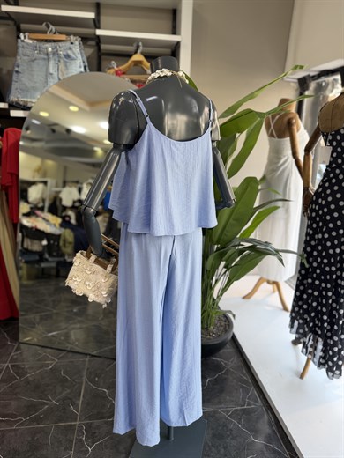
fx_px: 318
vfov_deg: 71.6
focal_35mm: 24
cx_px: 172
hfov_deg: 56.8
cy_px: 229
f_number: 1.78
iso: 50
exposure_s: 1/100
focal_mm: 6.76
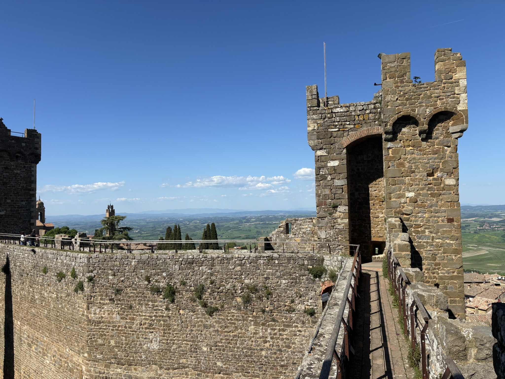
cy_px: 190
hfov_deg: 67.3
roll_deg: +1.0
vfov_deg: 53.1
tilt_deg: +4.5
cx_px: 252
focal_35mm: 26
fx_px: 379
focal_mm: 5.96
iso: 50
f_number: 1.6
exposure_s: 1/4082
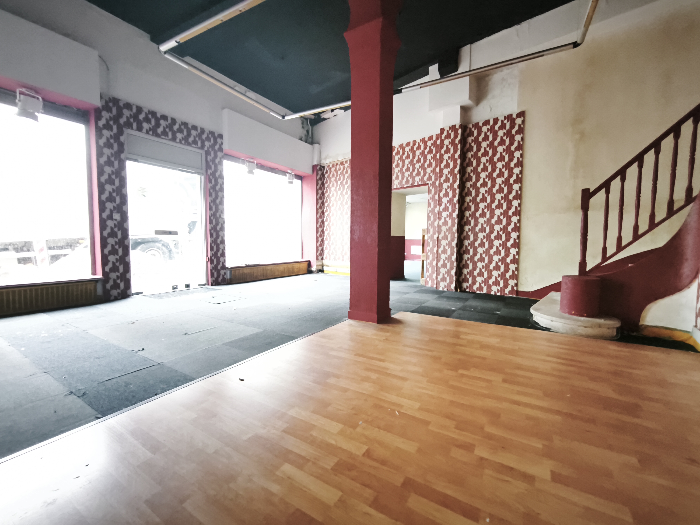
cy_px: 262
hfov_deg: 98.2
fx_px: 303
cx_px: 350
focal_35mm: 15
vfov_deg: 81.7
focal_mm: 1.91
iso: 2000
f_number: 2.2
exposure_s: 1/25
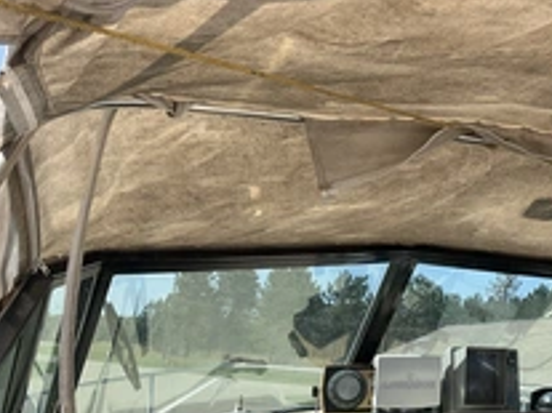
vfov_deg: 26.1
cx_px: 528
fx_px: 892
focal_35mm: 56
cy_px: 181
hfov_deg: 32.1
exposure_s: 1/1342
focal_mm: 3
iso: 25
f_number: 1.8
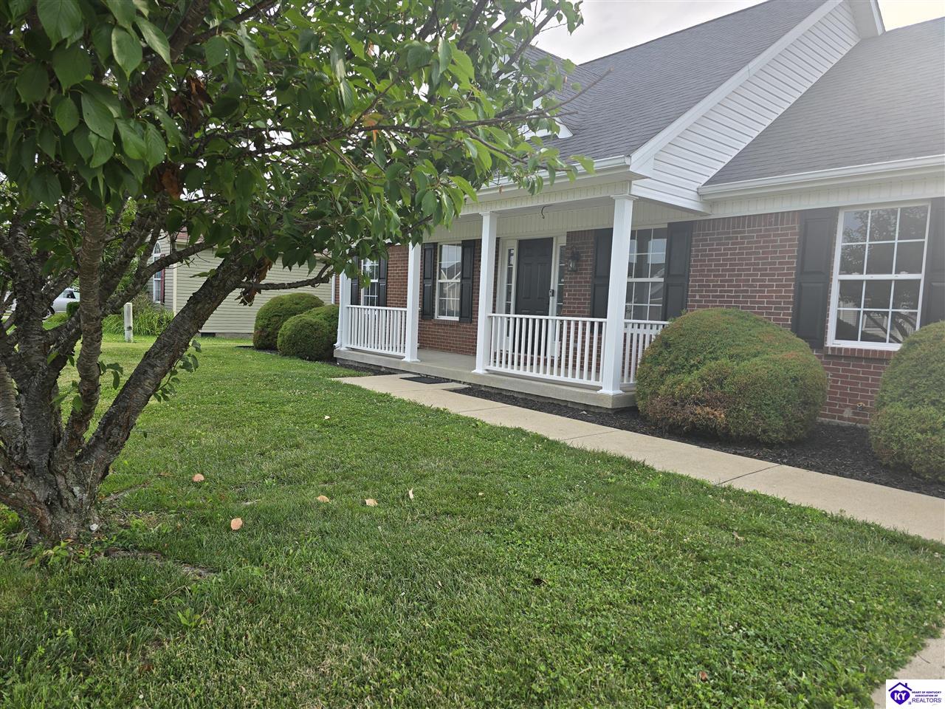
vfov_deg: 58.9
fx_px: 628
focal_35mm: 23
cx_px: 472
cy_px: 354
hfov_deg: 73.9
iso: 12
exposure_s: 1/252
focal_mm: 6.3
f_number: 1.7
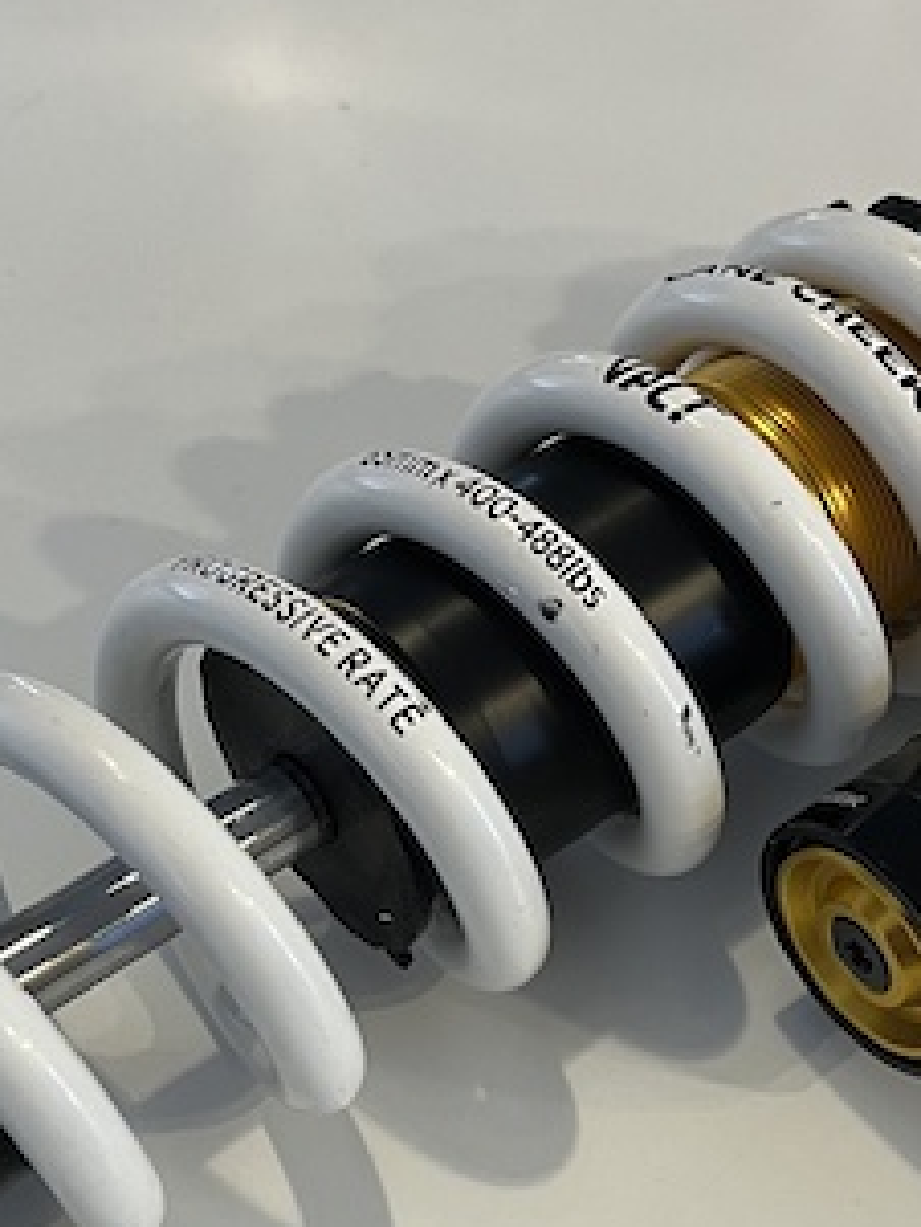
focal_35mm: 69
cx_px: 562
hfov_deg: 21.3
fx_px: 2446
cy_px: 828
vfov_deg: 28.0
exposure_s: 1/60
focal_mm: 5.1
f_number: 1.6
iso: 100
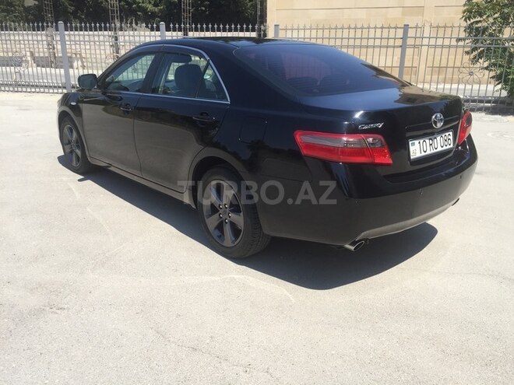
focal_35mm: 29
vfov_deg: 48.2
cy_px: 192
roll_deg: -0.7
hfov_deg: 61.7
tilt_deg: -18.4
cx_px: 257
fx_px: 431
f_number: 2.2
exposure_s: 1/1364
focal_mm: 4.15
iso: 32
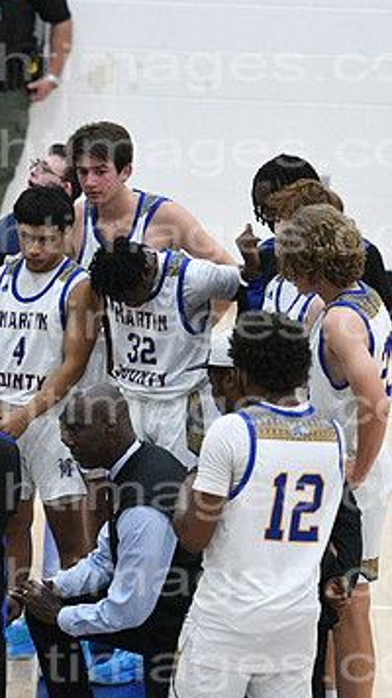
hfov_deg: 2.8
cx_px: 37
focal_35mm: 435
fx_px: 8046
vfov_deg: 5.0
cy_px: 368
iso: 8000
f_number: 3.5
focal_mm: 170
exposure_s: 1/800
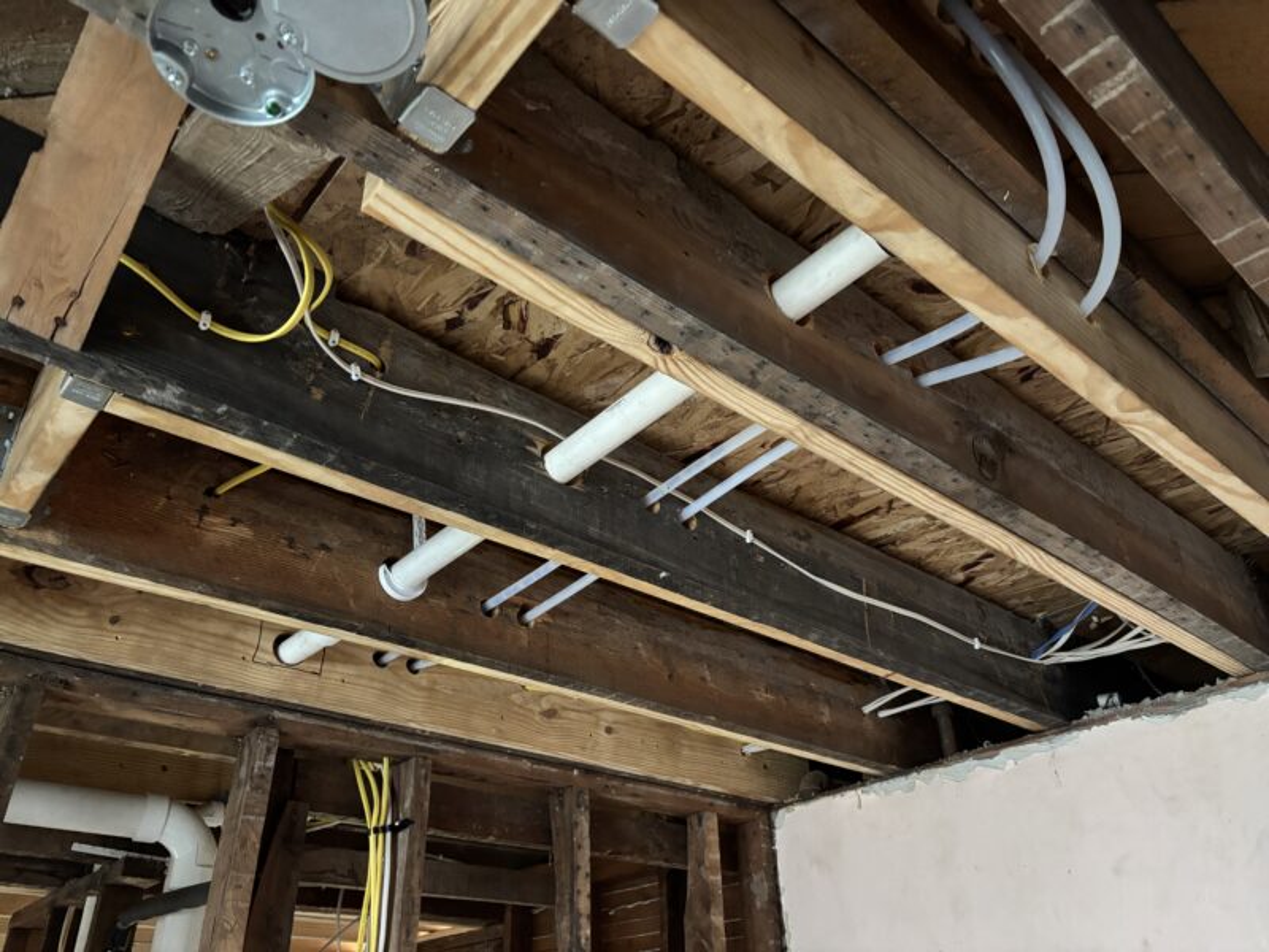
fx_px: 953
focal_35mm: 26
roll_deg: +0.5
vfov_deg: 53.1
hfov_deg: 67.3
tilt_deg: +32.0
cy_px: 476
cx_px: 634
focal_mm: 5.96
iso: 640
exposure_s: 1/30
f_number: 1.6
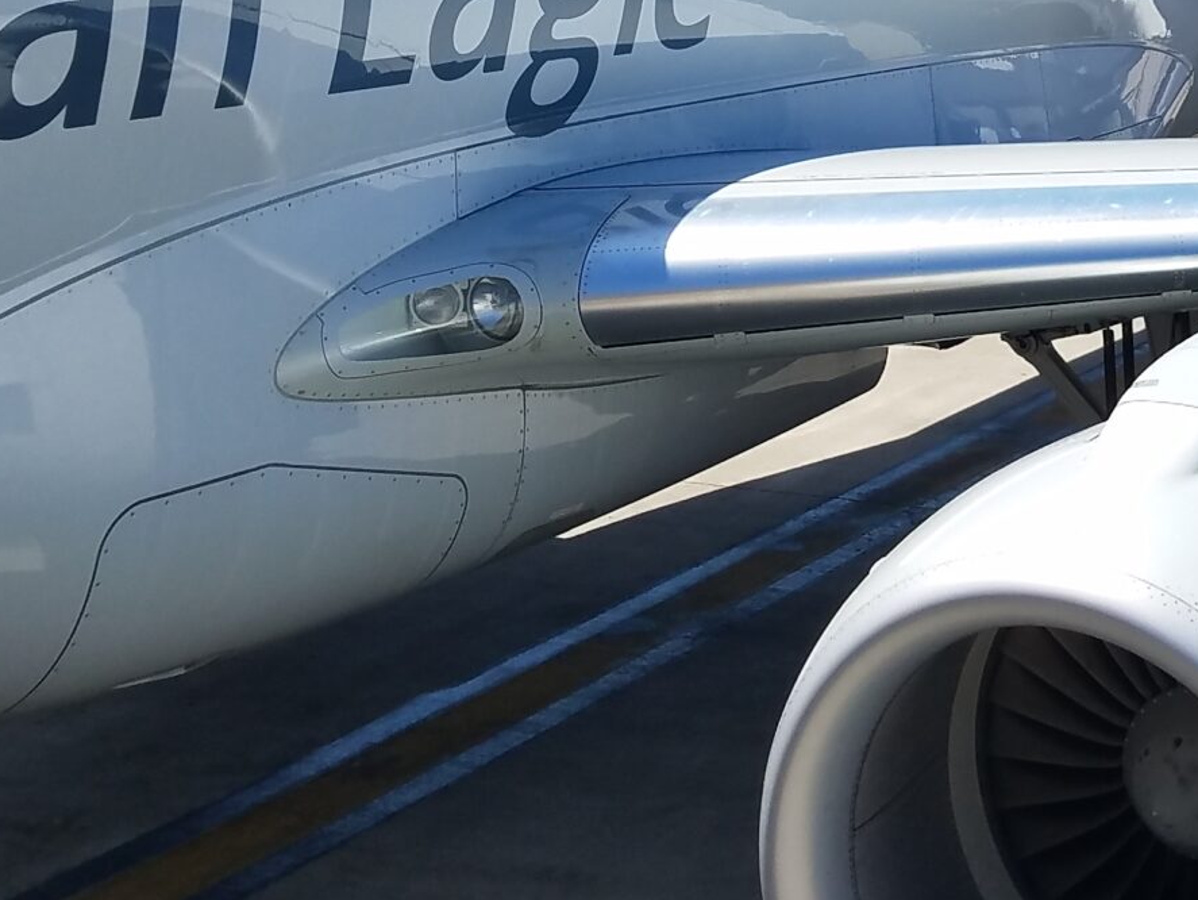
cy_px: -157
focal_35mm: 75
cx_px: 999
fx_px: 2597
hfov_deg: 25.4
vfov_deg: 18.7
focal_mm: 4.2
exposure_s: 1/3056
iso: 50
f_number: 1.7
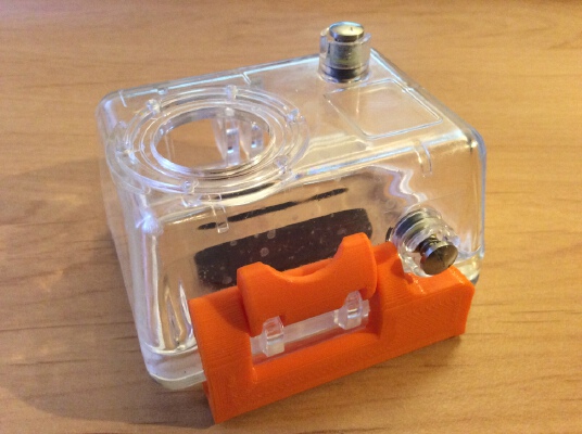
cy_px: 217
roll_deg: +0.6
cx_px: 291
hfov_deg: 56.9
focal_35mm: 32
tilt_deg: -44.6
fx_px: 537
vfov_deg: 44.0
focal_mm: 3.3
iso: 250
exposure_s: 1/25
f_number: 2.4
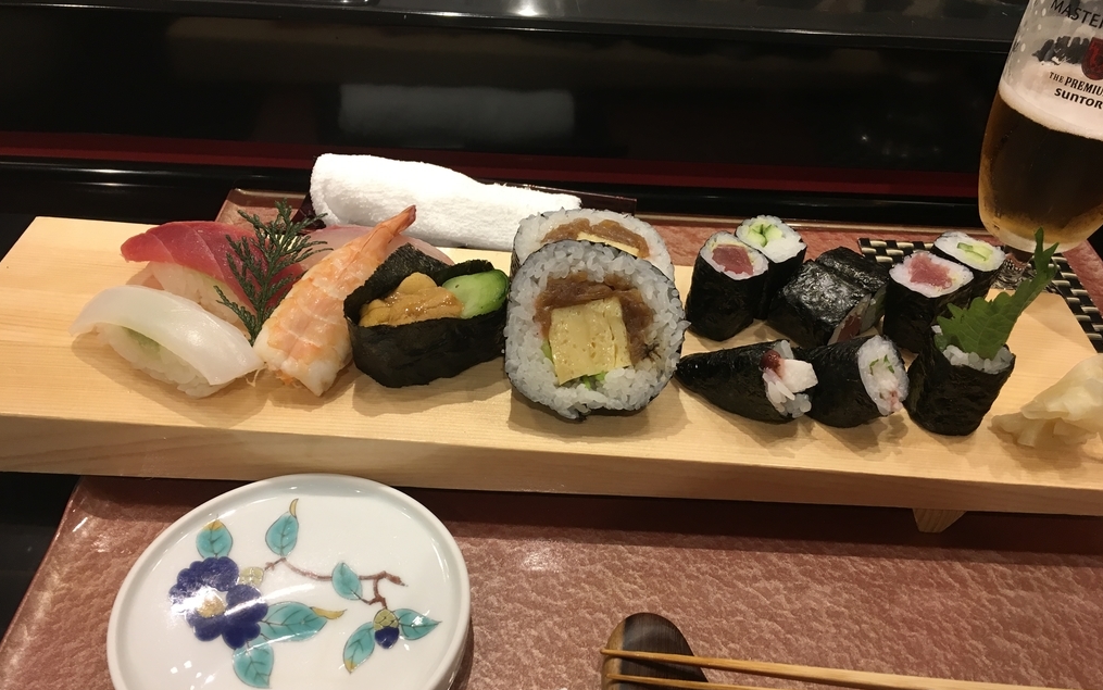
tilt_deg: -42.3
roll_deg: -4.0
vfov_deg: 40.6
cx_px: 550
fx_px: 932
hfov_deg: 61.2
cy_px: 380
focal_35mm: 31
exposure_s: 1/30
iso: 64
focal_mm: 4.15
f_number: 2.2
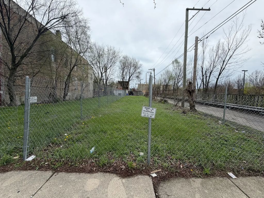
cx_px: 132
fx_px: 107
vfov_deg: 85.7
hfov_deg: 102.1
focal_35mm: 14
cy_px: 99
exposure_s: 1/770
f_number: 2.2
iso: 32
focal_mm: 2.22
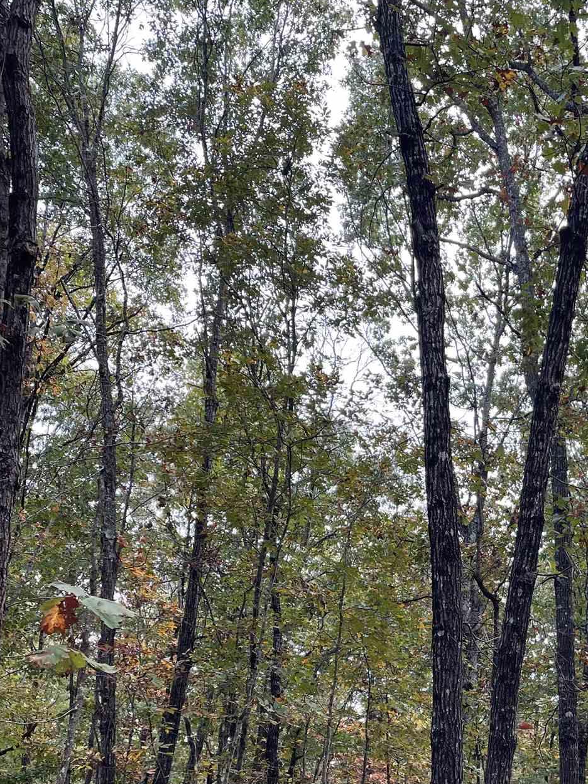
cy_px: 628
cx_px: 508
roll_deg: -2.4
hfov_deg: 29.3
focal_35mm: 48
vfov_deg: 38.2
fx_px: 1087
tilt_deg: +12.1
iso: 32
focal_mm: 4.2
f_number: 1.6
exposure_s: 1/181
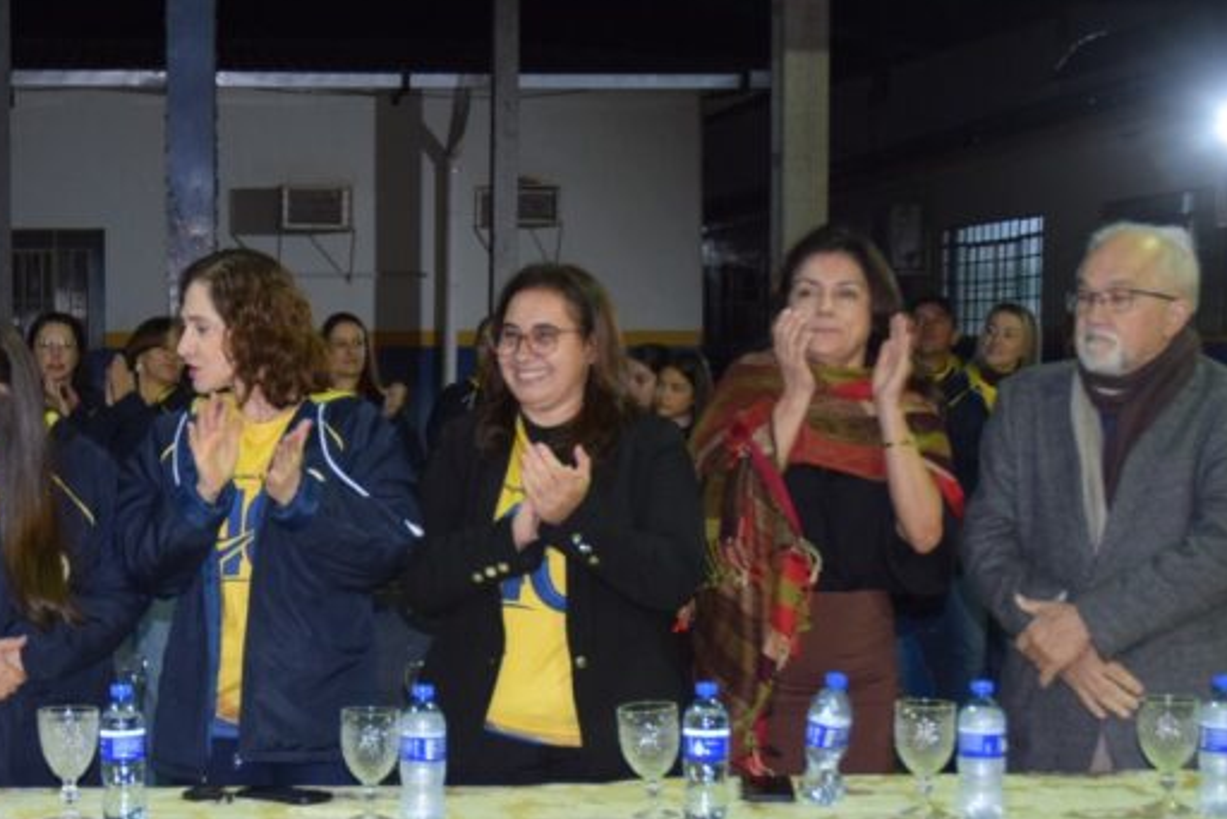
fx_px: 2251
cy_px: 493
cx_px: 273
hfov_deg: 29.9
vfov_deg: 20.6
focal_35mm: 66
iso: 1100
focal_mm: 22
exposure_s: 1/60
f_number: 3.5
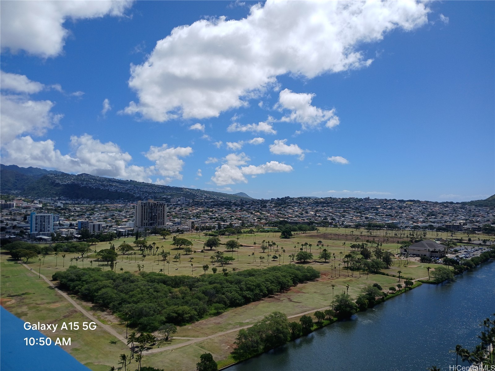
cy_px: 186
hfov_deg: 67.3
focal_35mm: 26
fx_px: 372
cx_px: 248
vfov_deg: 53.1
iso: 20
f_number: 1.8
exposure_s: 1/1385
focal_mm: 3.98
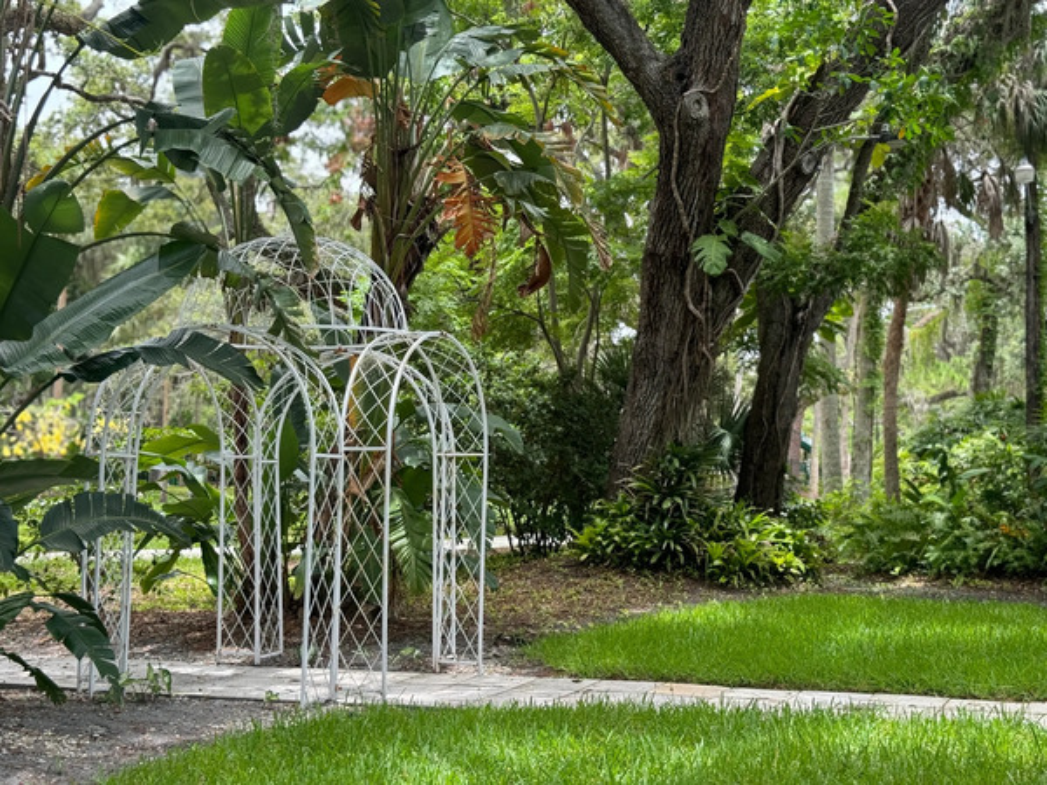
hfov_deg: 39.7
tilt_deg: +1.7
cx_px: 524
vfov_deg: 30.3
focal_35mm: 48
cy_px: 392
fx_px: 1452
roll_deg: -1.0
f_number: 1.78
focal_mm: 6.76
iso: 64
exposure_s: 1/477
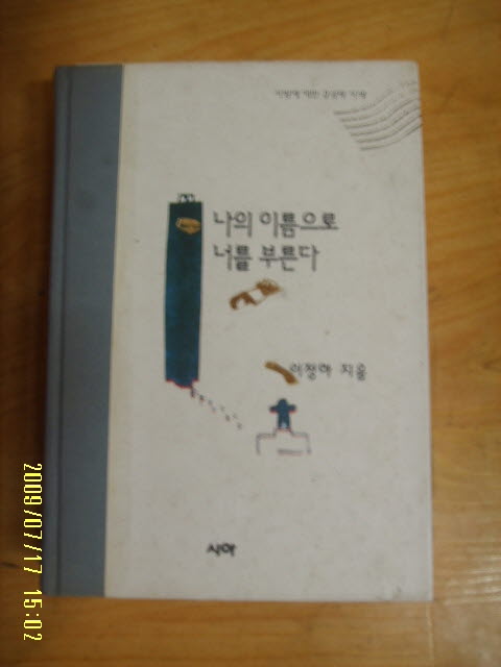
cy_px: 334
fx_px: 753
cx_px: 250
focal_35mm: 39
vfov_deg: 47.9
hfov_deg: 36.8
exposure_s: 1/6
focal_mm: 6.6
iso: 63
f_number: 3.5
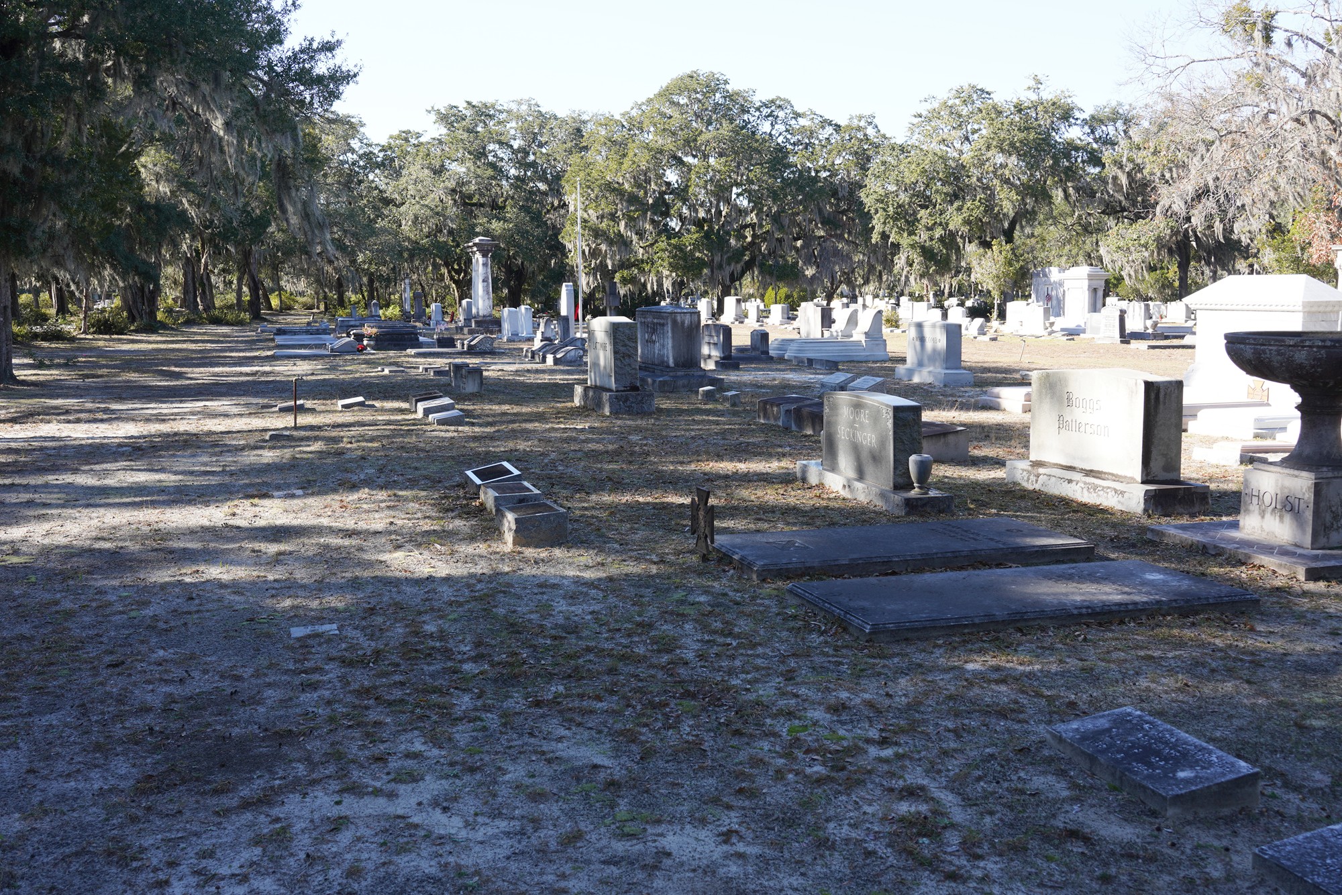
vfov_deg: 36.0
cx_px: 671
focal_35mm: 37
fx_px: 1379
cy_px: 448
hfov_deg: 51.9
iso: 200
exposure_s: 1/100
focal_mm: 37
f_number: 9
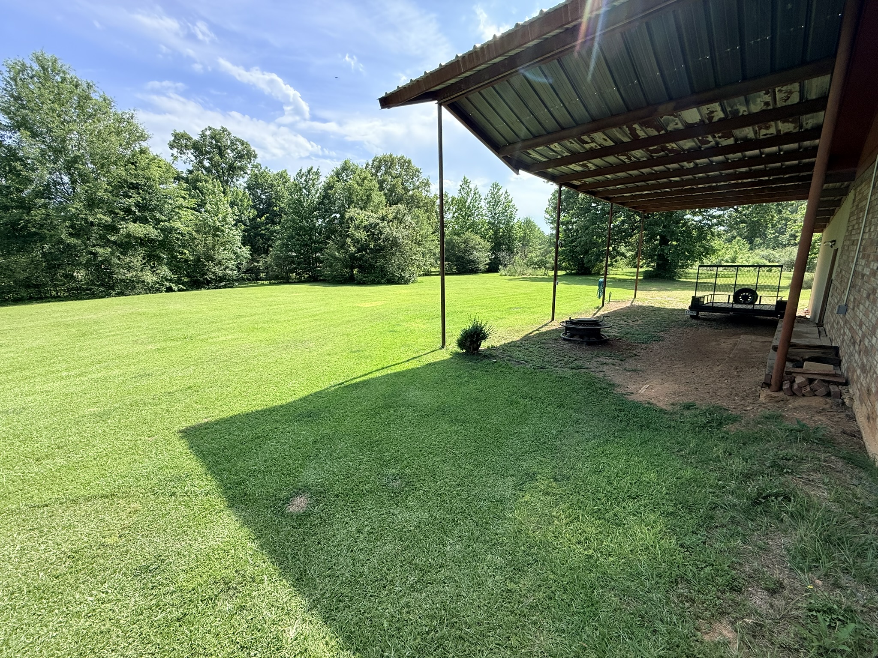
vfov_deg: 85.7
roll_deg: +1.3
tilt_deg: -11.5
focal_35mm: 14
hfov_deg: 102.1
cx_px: 439
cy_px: 329
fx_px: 355
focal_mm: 2.22
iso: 64
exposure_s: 1/1068
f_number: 2.2
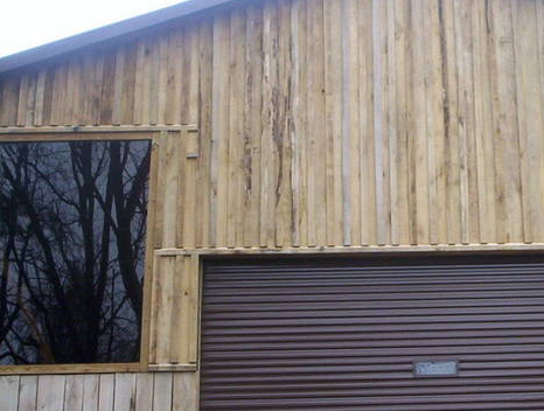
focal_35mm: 66
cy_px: 243
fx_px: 1040
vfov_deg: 22.3
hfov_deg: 28.4
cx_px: 472
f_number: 4.5
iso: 100
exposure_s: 1/70.8
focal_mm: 4.99
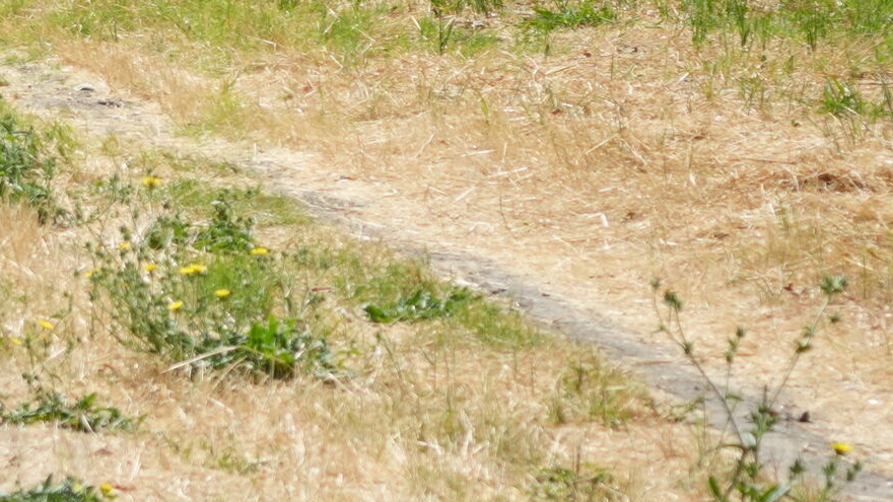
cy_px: -380
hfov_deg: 8.0
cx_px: -850
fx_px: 6085
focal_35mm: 257
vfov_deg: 4.7
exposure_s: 1/1250
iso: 250
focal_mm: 50
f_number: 4.5
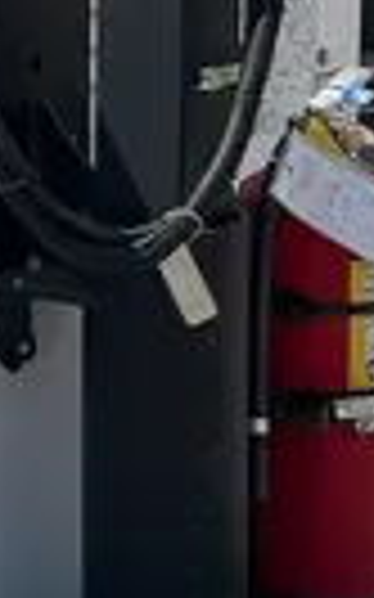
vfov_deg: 13.6
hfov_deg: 8.5
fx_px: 2482
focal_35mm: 152
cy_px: 20
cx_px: -162
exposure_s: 1/4149
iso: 50
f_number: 1.6
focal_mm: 5.1
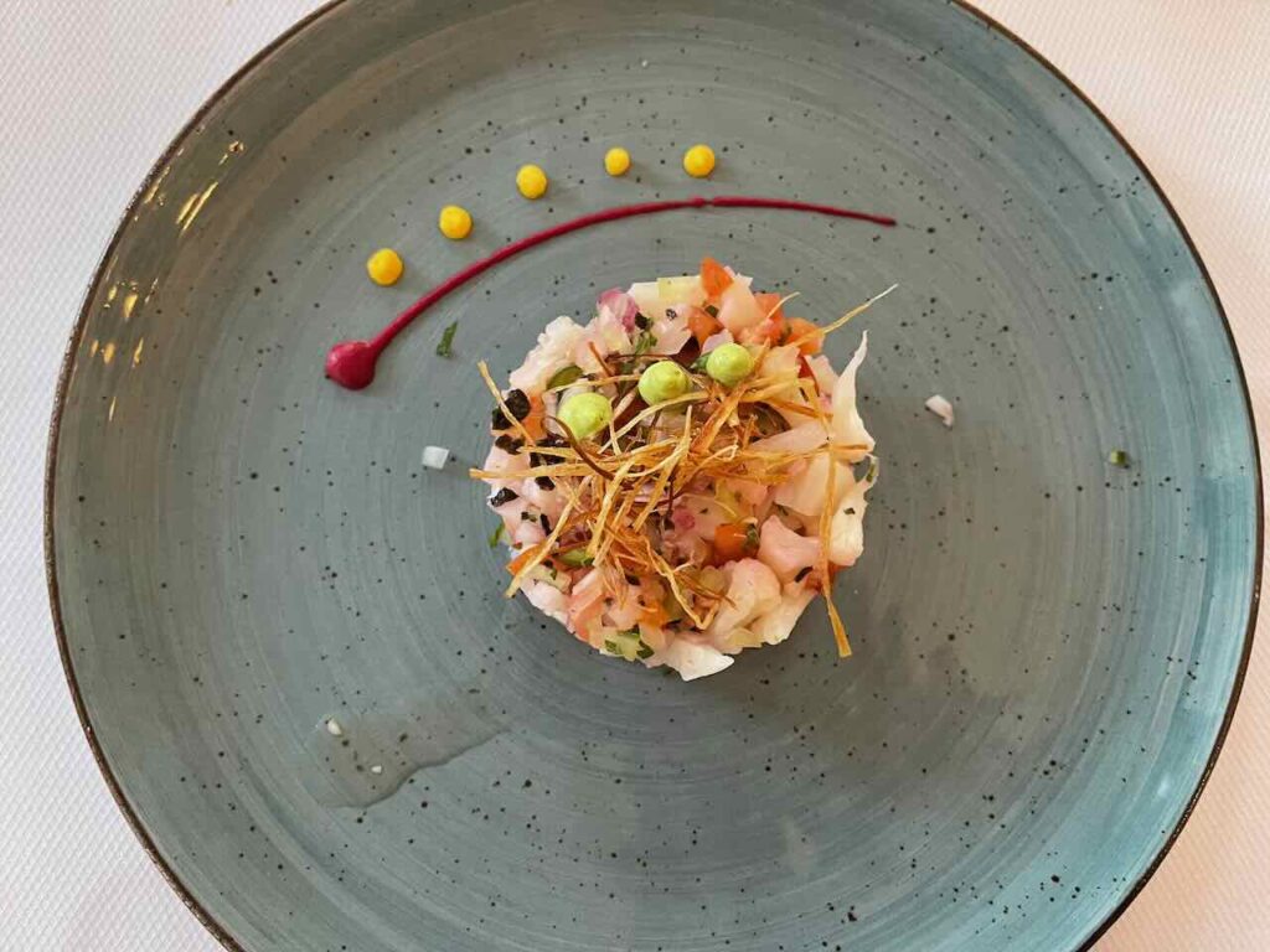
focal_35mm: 26
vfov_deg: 53.1
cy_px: 476
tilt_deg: -82.7
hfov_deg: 67.3
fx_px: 954
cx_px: 635
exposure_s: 1/40
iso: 640
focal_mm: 5.1
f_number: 1.6
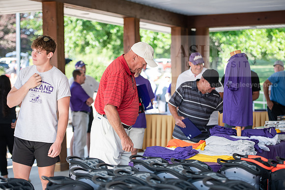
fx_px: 681
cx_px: 142
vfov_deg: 15.9
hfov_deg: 23.6
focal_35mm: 86
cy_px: 95
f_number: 3.2
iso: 320
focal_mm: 86
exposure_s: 1/320
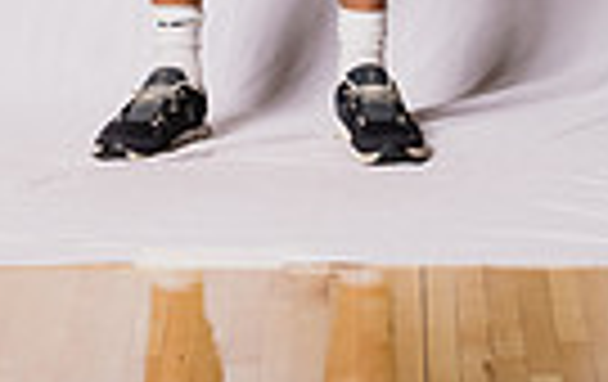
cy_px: -575
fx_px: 5679
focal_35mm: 342
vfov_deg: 3.8
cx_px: 266
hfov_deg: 6.1
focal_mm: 101
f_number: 7.1
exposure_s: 1/125
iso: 400
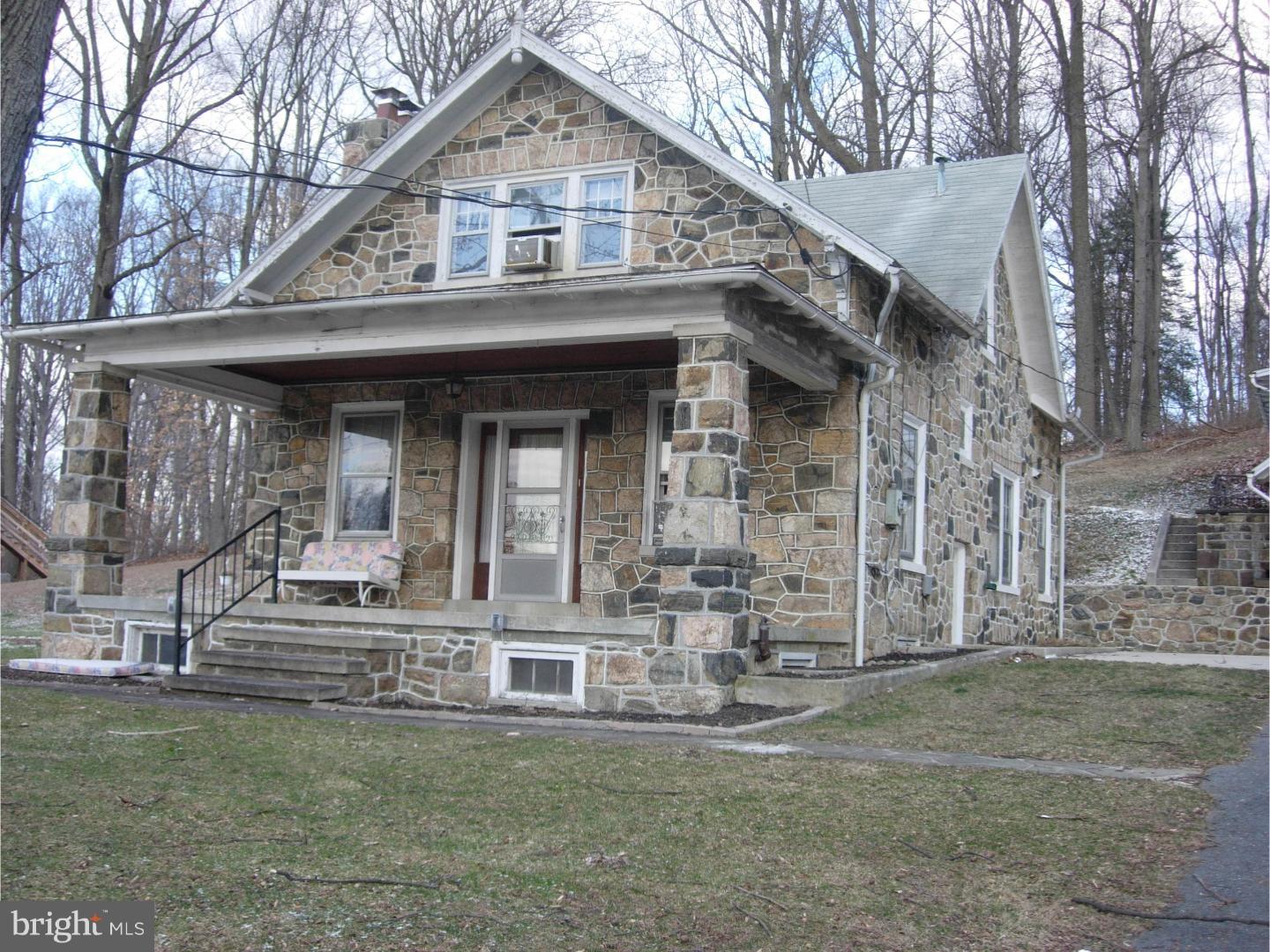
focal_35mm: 41
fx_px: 1504
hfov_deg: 45.8
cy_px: 476
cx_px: 635
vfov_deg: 35.1
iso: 64
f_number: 2.9
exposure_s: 1/192
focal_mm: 8.5
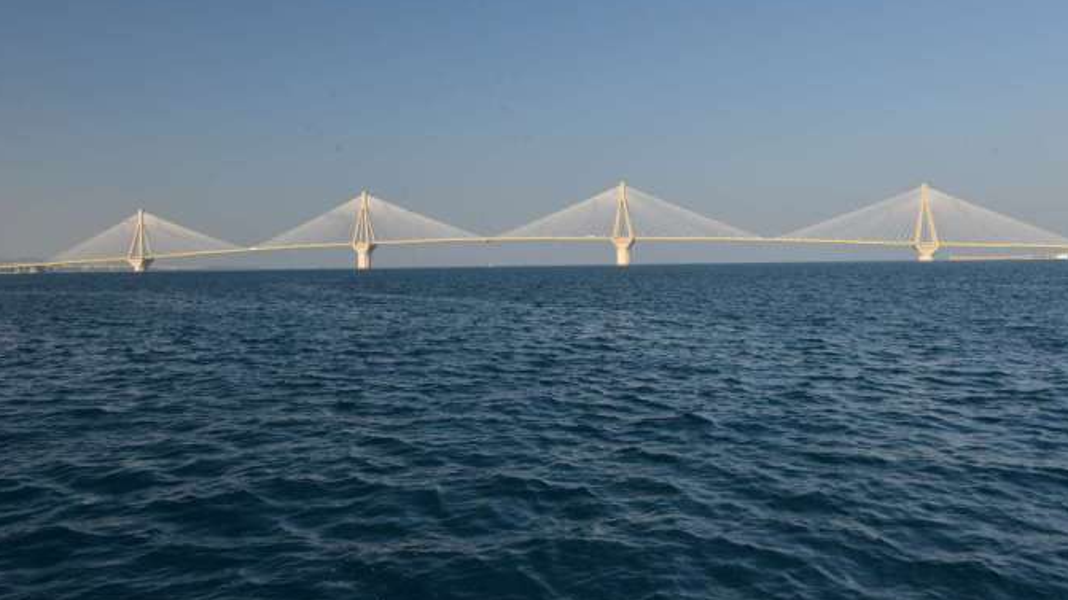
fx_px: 849
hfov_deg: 64.3
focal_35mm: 30
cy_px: 229
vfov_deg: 38.7
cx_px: 552
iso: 900
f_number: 13
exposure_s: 1/320
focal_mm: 24
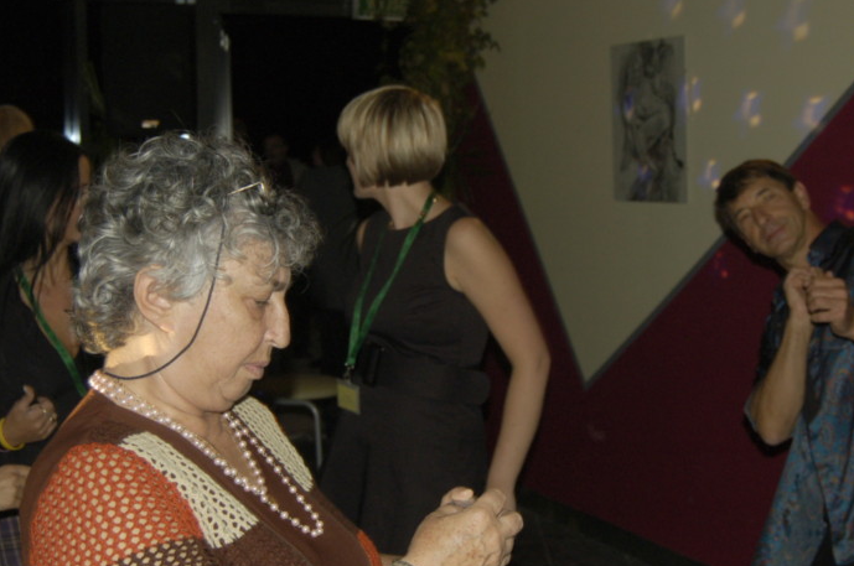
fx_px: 1374
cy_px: 249
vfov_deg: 23.3
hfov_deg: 34.5
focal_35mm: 58
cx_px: 493
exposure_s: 1/60
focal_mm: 26
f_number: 4.2
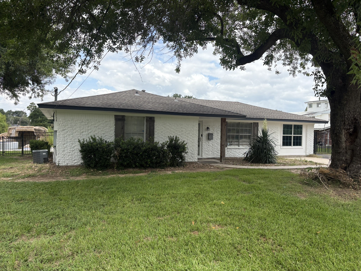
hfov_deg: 67.3
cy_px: 136
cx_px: 180
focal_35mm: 26
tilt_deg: -0.9
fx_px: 271
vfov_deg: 53.1
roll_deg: -0.9
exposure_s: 1/2538
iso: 50
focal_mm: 5.96
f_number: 1.6
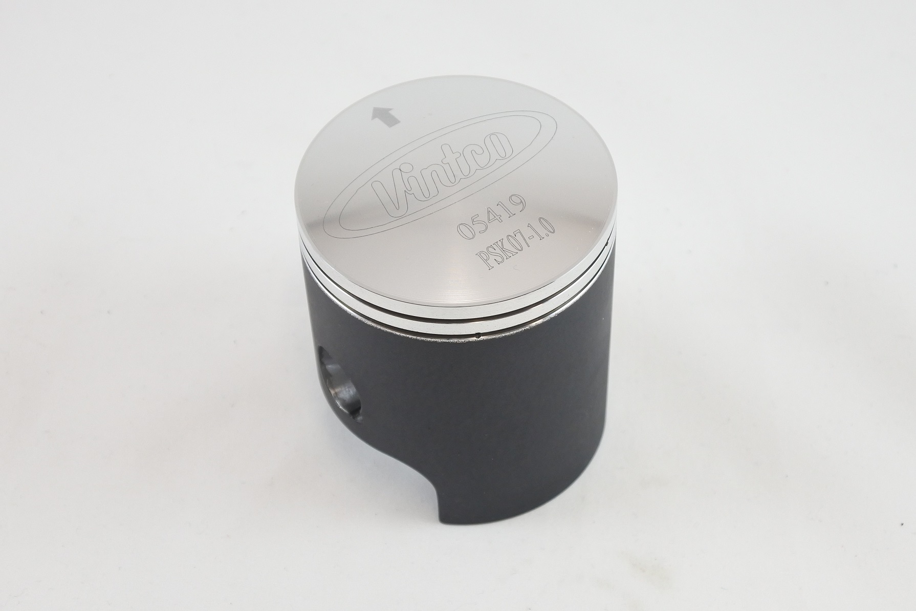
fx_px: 1221
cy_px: 306
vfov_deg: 28.1
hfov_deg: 41.1
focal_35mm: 48
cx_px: 458
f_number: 4.5
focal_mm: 18
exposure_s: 1/125
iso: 450
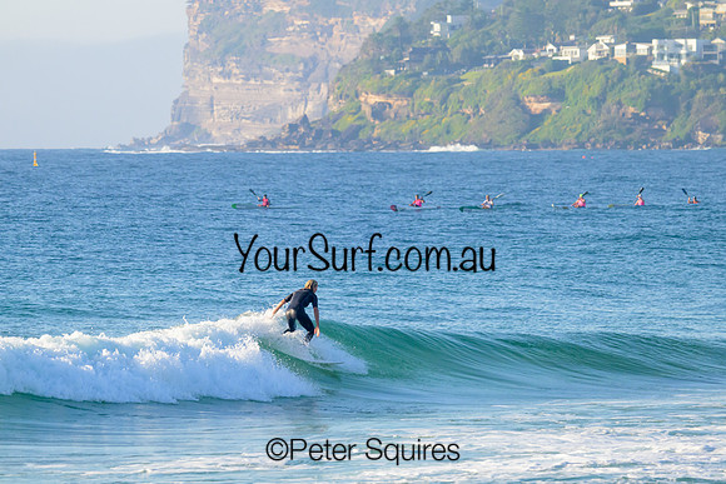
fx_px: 7261
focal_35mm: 360
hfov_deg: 5.7
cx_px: 363
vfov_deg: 3.8
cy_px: 242
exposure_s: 1/2000
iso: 1250
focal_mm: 360
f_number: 9.5
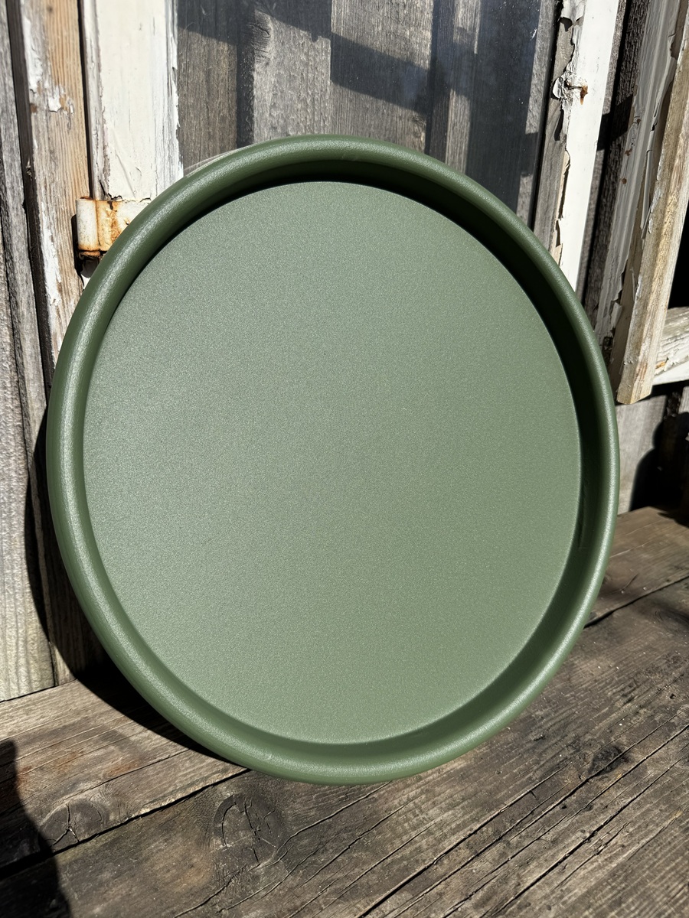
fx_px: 637
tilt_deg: -18.8
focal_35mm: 24
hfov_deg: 56.8
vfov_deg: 71.6
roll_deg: -2.9
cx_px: 344
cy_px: 459
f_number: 1.78
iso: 80
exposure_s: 1/5814
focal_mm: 6.76
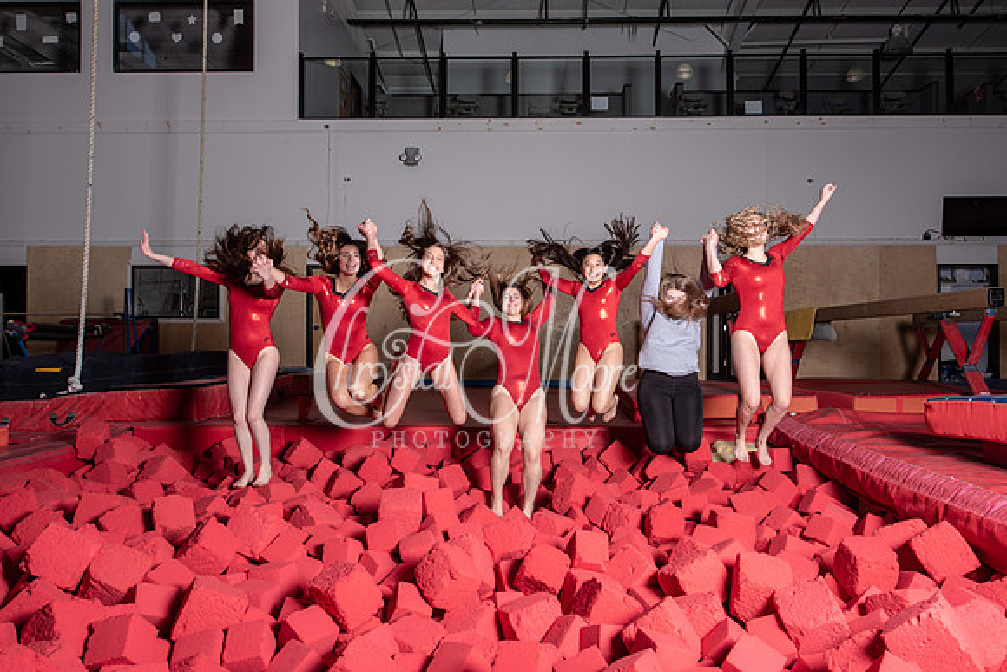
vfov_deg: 46.7
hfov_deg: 65.8
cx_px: 519
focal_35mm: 28
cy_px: 332
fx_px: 779
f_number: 9
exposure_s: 1/200
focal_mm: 24
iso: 100
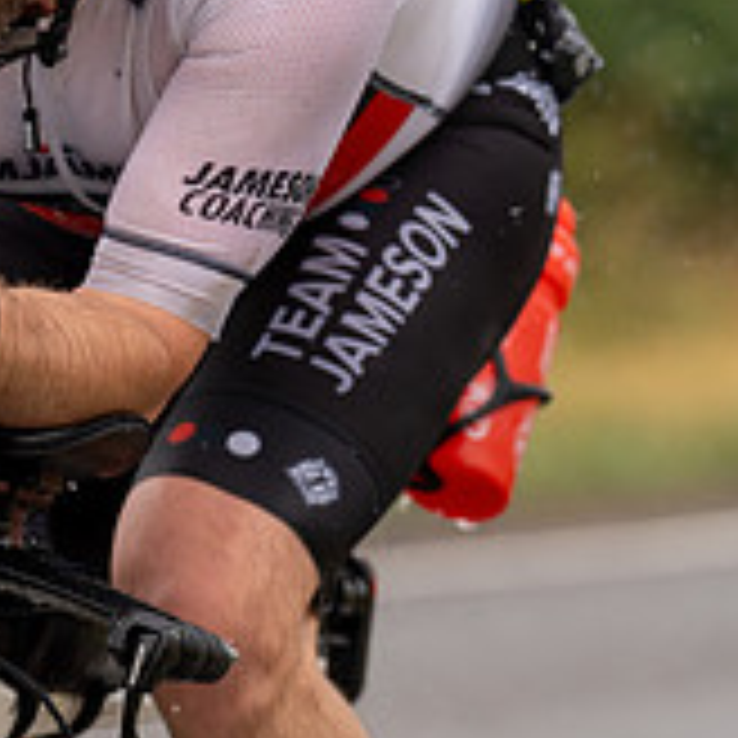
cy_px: 160
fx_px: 13604
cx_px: -27
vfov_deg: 3.1
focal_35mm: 564
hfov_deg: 3.1
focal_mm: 188
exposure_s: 1/1000
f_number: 4
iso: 100
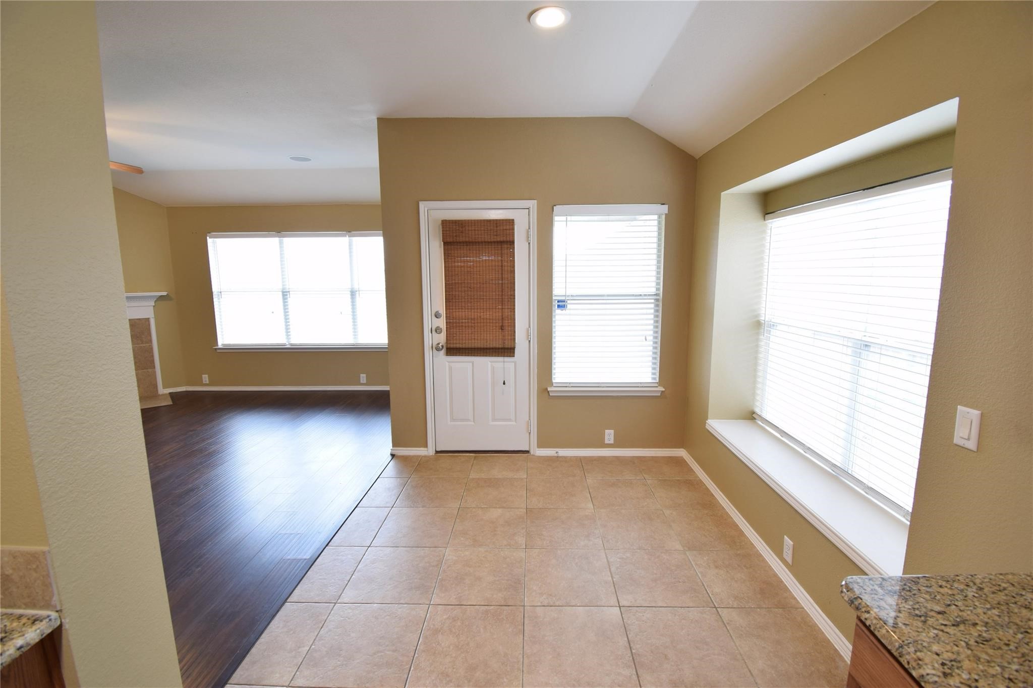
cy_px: 344
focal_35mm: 15
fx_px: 430
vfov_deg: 77.3
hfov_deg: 100.4
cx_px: 516
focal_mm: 10
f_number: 7.1
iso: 320
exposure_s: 1/10
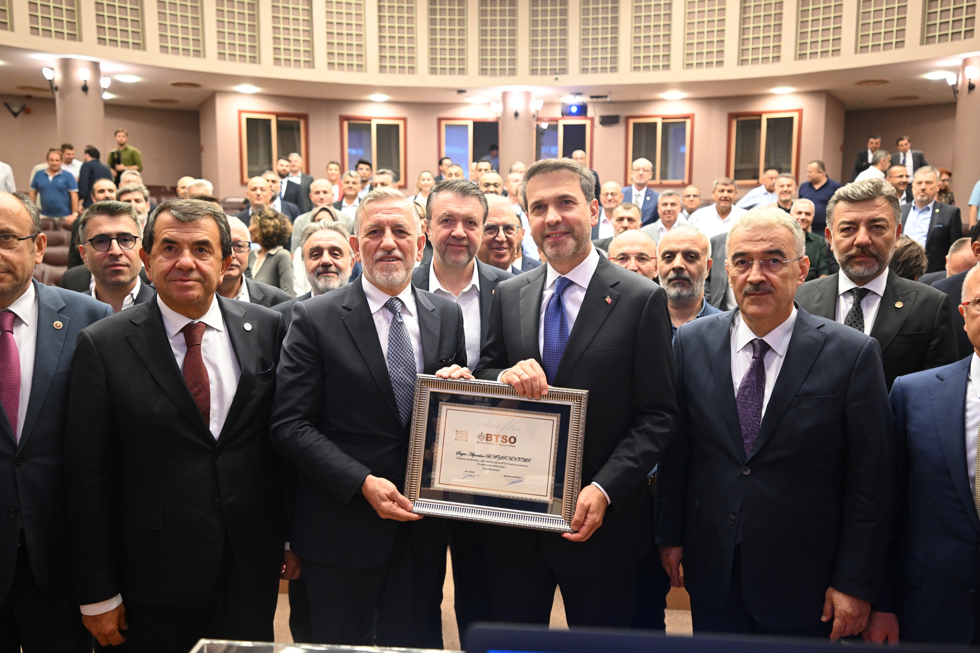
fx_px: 762
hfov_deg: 65.5
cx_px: 490
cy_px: 326
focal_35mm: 28
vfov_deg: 46.4
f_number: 2.8
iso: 2000
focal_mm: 28
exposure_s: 1/50
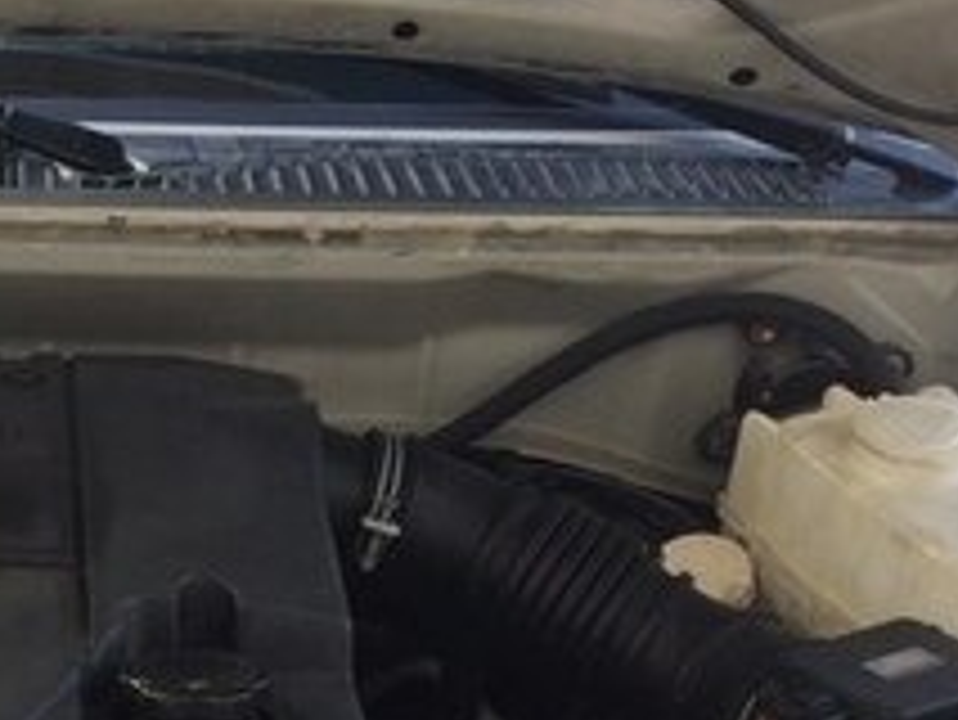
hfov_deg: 21.1
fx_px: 2492
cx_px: 31
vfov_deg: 15.8
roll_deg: -1.3
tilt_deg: -30.4
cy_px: 880
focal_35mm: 90
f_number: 2.2
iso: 32
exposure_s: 1/125
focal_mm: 4.15
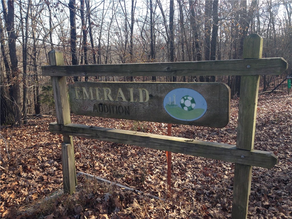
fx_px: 278
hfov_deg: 55.4
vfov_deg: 42.9
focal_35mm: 33
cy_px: 110
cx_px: 146
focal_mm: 4.12
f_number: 2.4
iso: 50
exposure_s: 1/242
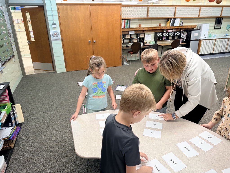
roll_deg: +2.2
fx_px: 159
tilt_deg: -22.6
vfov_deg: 56.8
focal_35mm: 24
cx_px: 115
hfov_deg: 71.6
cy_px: 86
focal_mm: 6.76
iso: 125
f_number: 1.78
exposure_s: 1/60
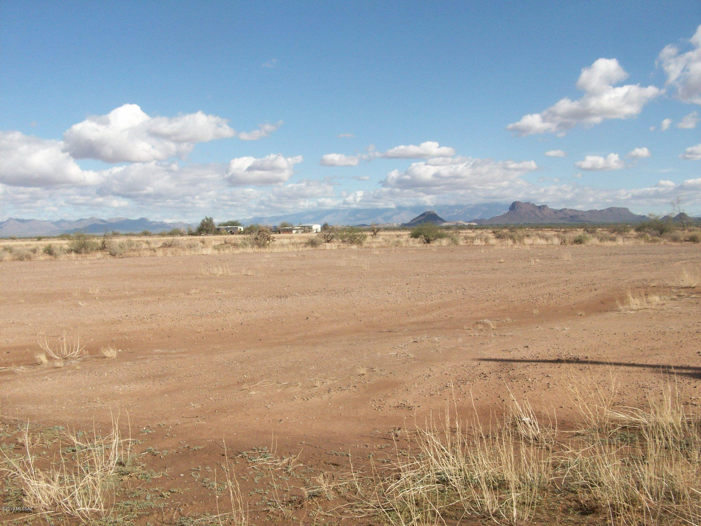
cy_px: 263
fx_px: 689
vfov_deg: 41.8
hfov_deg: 54.0
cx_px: 350
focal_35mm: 34
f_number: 5.5
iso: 64
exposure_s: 1/408
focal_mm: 5.7
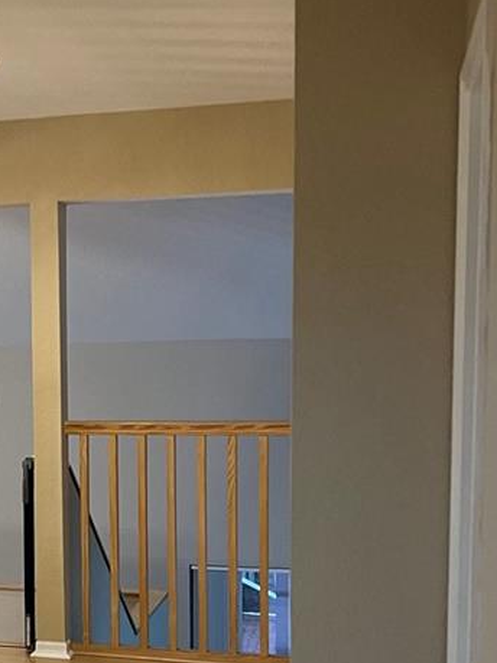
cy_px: 488
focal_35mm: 68
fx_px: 1302
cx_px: -75
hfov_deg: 20.4
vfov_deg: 28.2
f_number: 1.5
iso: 160
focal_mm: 5.7
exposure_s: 1/60
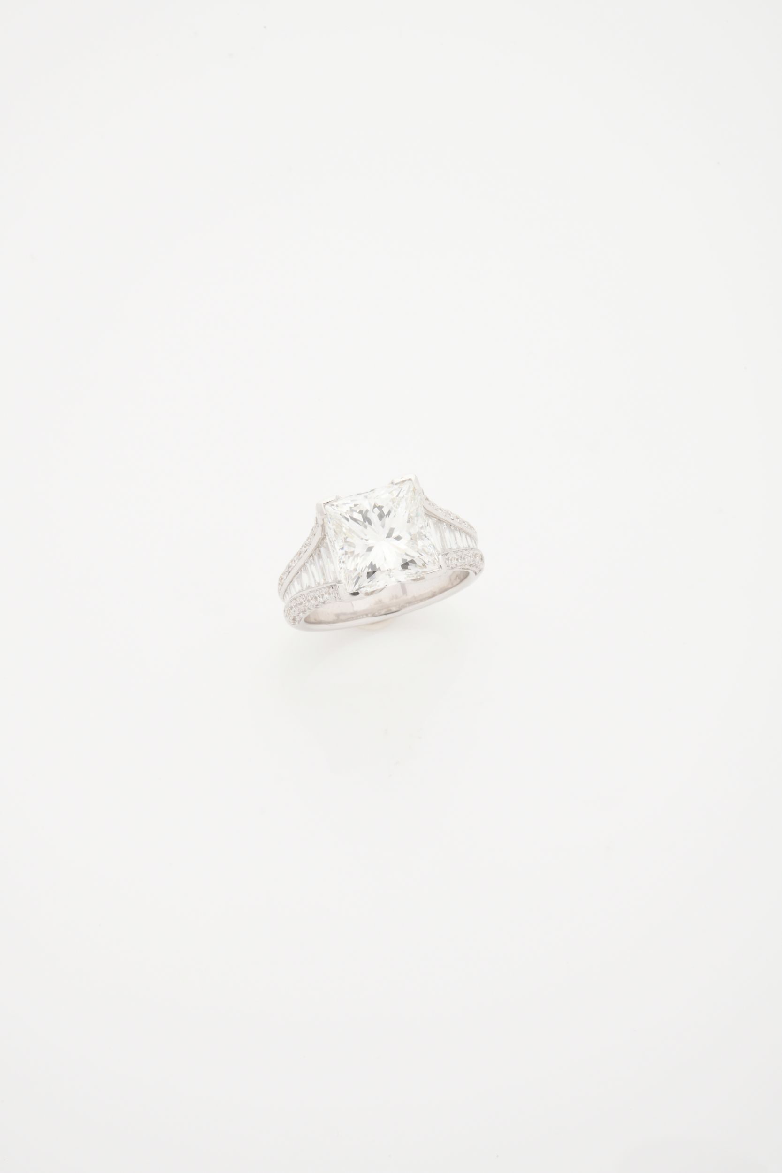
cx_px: 391
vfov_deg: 33.4
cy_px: 586
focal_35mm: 60
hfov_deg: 22.6
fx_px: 1955
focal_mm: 60
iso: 200
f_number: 29
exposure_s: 1/125
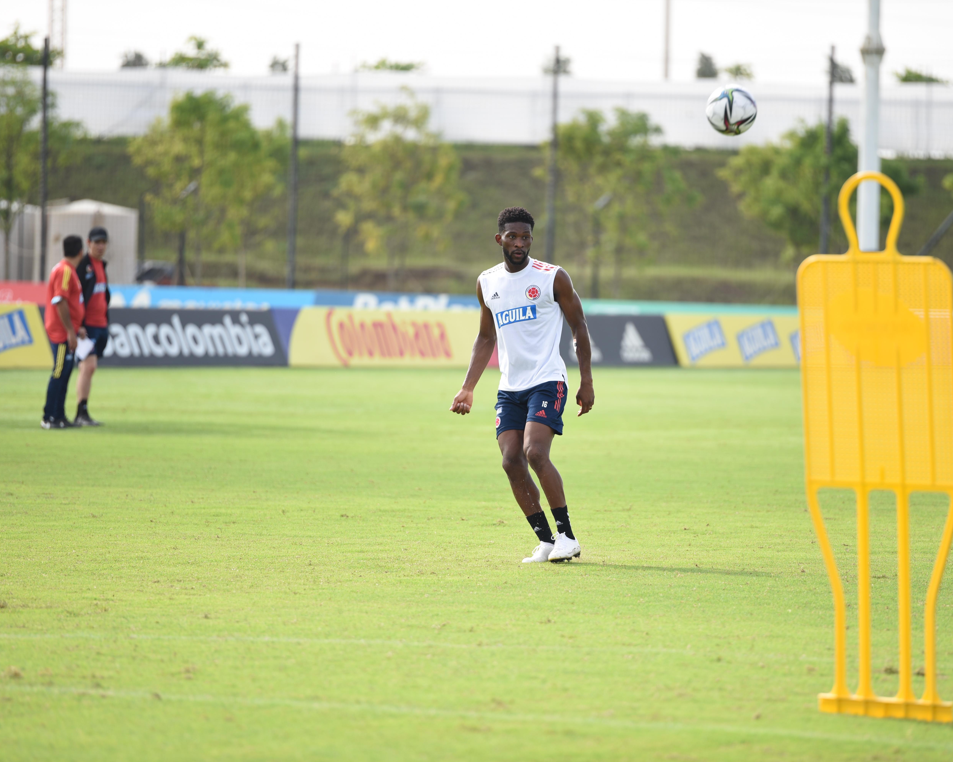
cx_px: 538
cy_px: 381
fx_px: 6375
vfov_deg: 6.8
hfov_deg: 8.5
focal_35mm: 226
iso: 125
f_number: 2.8
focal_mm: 200
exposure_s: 1/1000
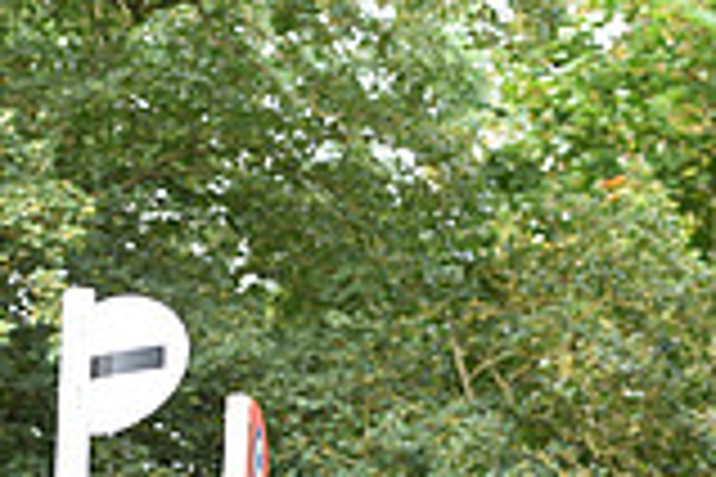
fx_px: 5807
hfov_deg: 6.9
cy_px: 765
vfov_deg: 4.7
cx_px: 1274
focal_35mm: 292
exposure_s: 1/1250
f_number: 3.5
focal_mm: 80
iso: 1100
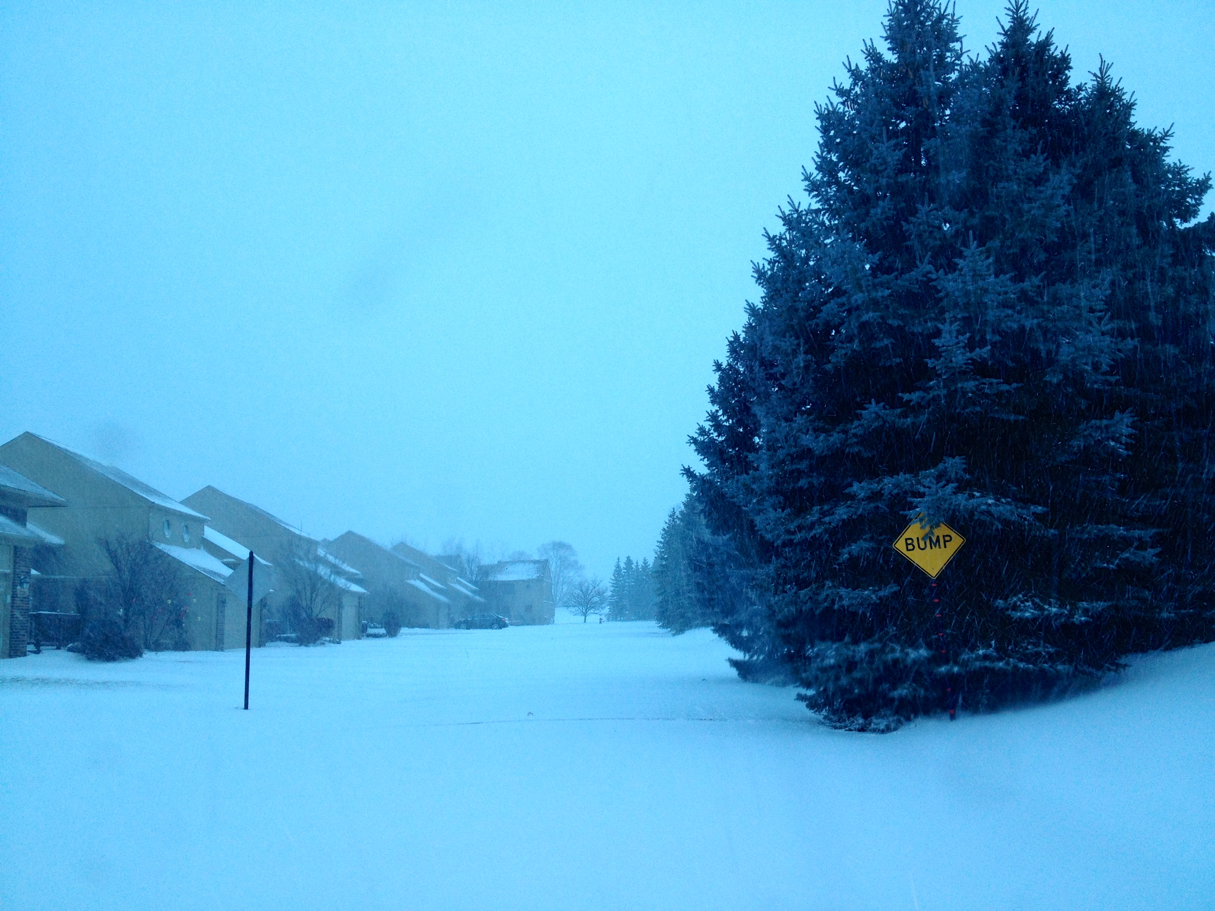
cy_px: 456
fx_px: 1228
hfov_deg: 52.6
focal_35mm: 35
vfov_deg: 40.7
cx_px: 608
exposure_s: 1/24
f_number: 2.4
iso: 50
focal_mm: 4.28
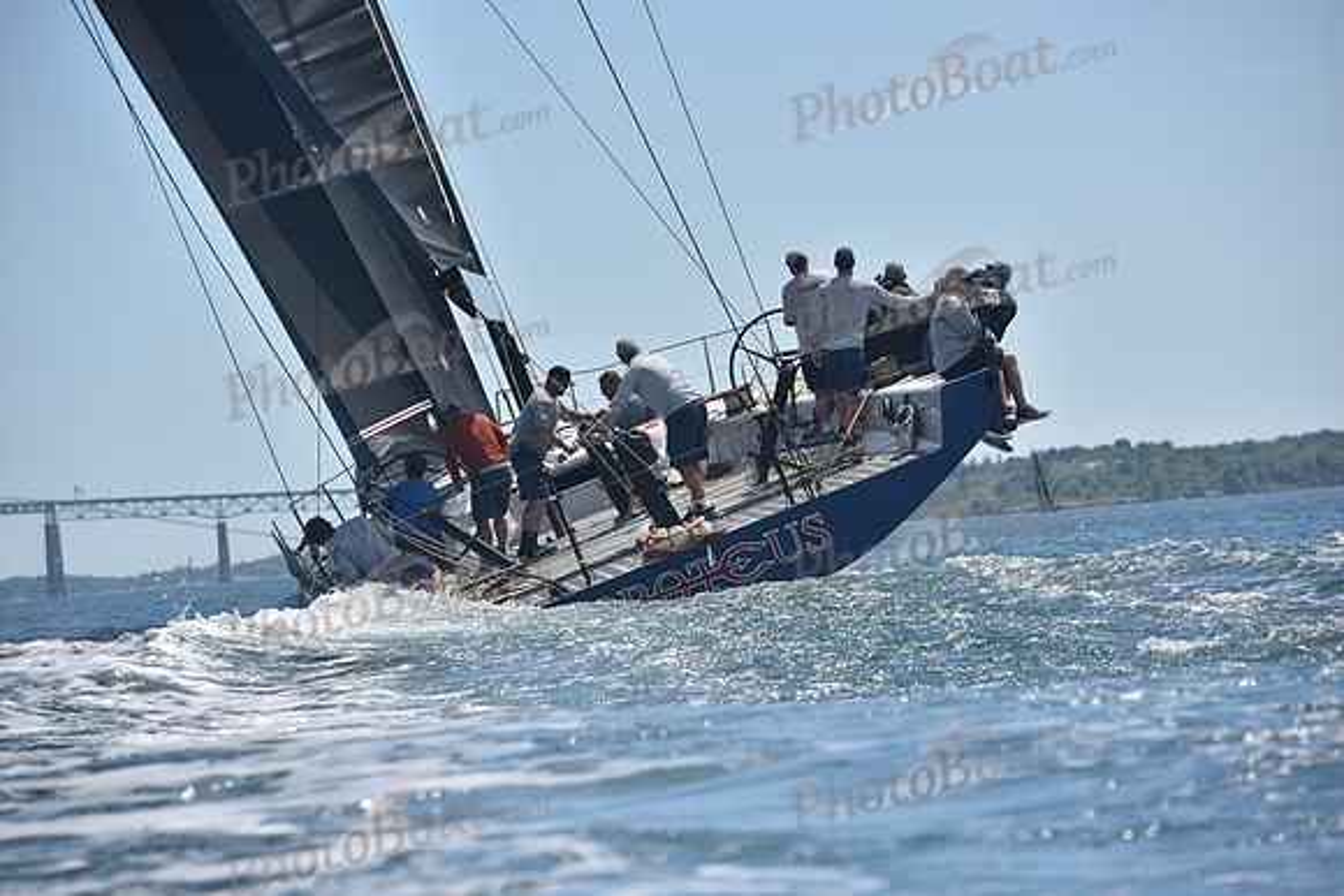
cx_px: 672
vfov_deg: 6.9
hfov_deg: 10.3
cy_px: 448
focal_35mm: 200
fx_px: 7468
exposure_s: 1/800
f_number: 7.1
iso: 320
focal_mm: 200
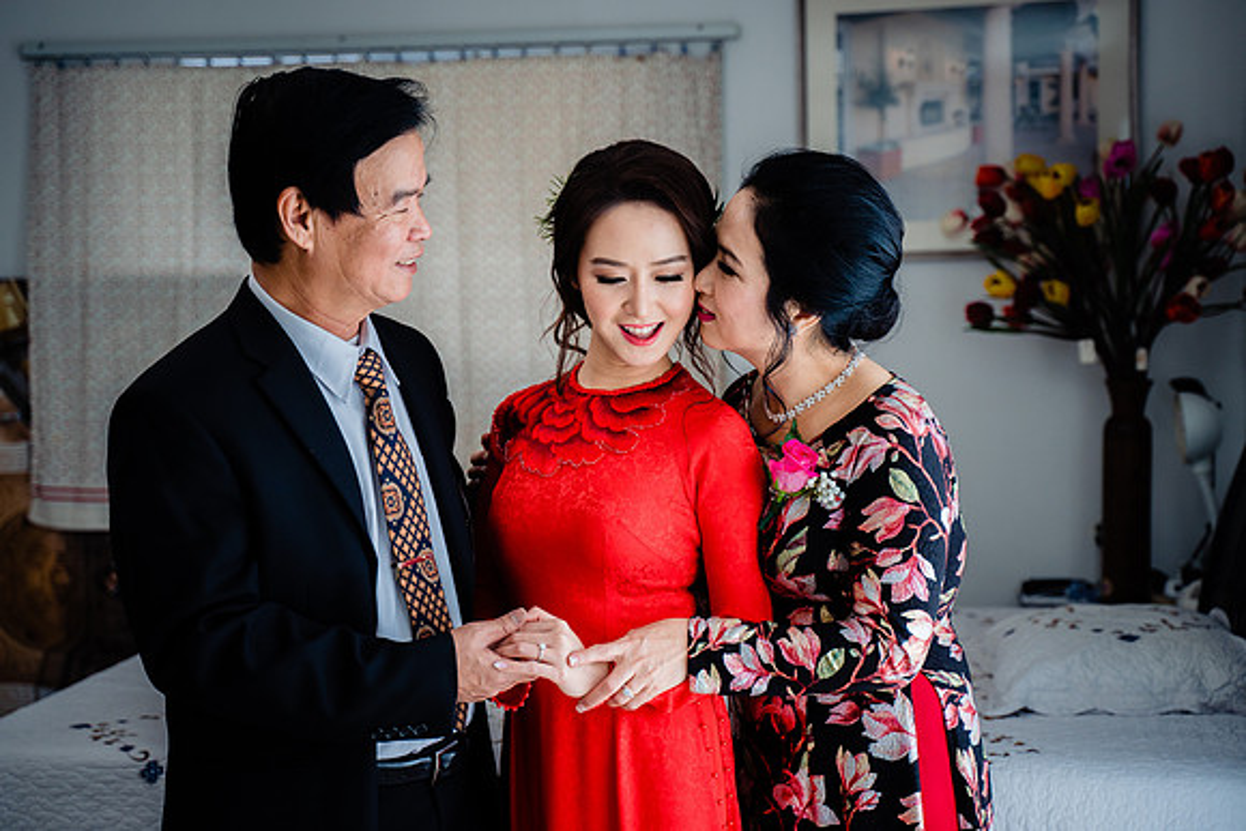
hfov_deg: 34.5
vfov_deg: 23.4
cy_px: 416
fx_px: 2008
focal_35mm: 58
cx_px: 623
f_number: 3.2
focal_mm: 58
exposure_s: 1/320
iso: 250
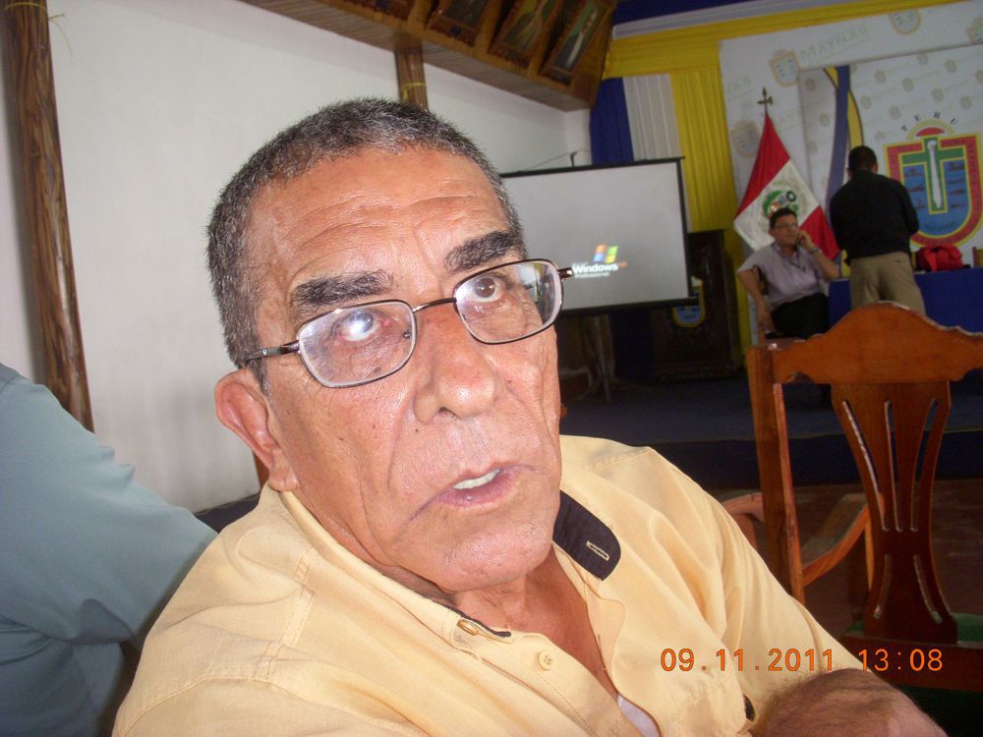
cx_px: 492
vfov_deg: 37.7
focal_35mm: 38
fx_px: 1079
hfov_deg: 49.0
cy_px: 368
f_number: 3.3
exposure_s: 1/25
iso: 200
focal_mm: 6.3
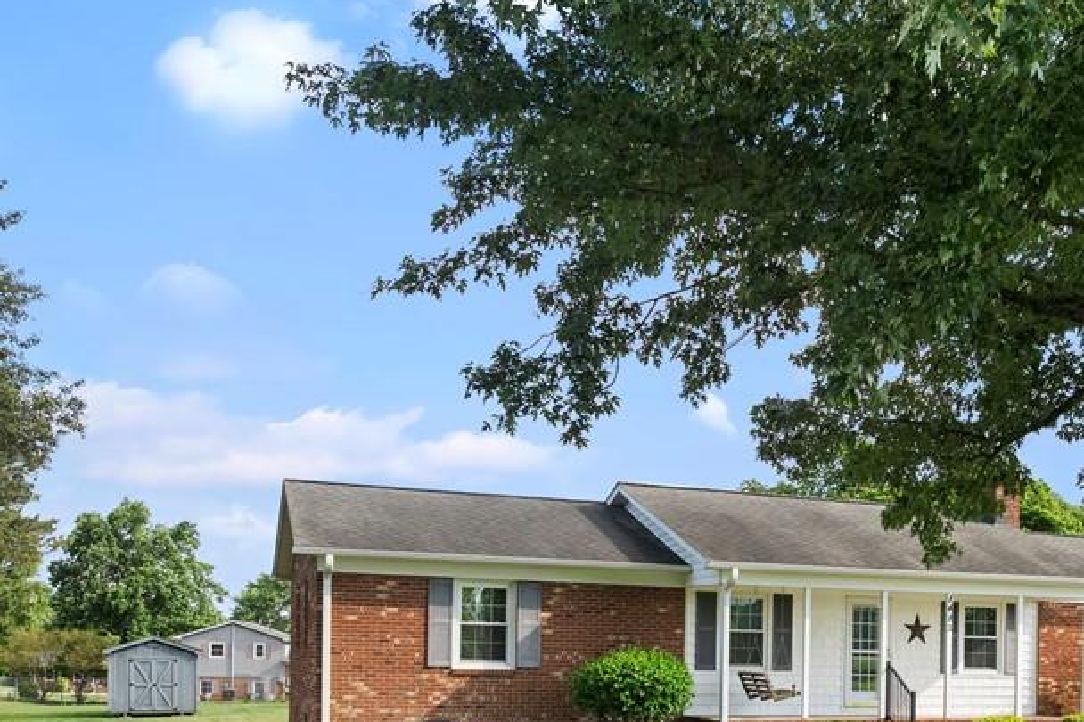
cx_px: 856
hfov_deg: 44.3
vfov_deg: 30.5
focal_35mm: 42
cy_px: 647
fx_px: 1264
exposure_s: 1/800
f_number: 2.8
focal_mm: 12.29
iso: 190
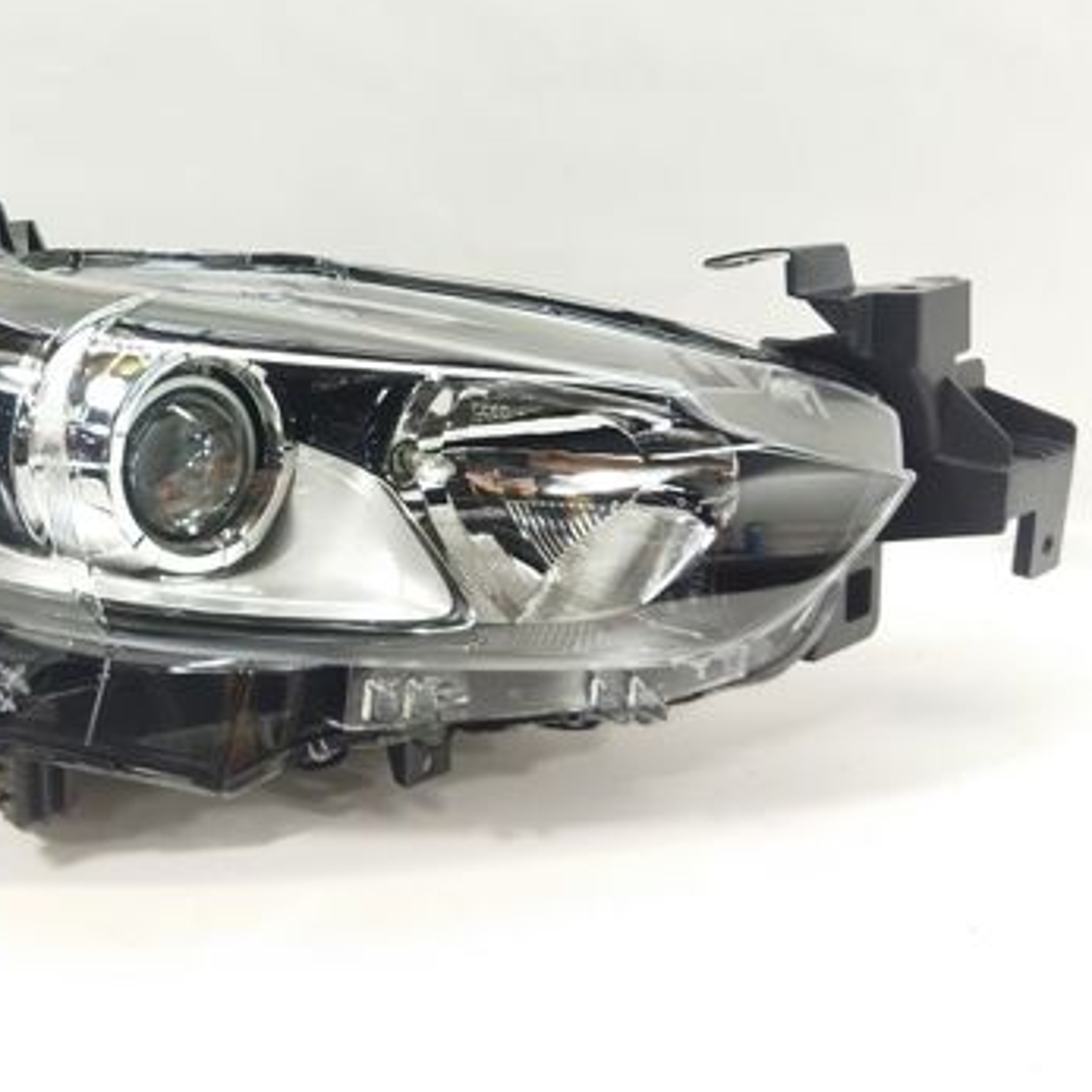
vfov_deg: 38.2
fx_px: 1570
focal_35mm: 44
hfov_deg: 36.9
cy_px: 442
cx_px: 211
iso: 189
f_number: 1.79
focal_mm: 4.71
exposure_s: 1/100
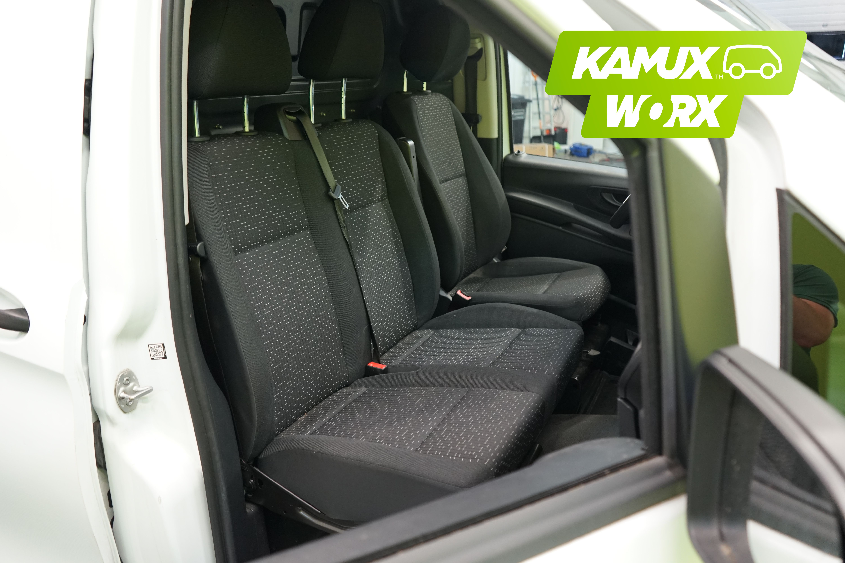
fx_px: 681
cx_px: 422
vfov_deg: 45.0
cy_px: 282
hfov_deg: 63.7
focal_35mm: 29
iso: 1250
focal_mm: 29
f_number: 3.5
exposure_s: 1/50
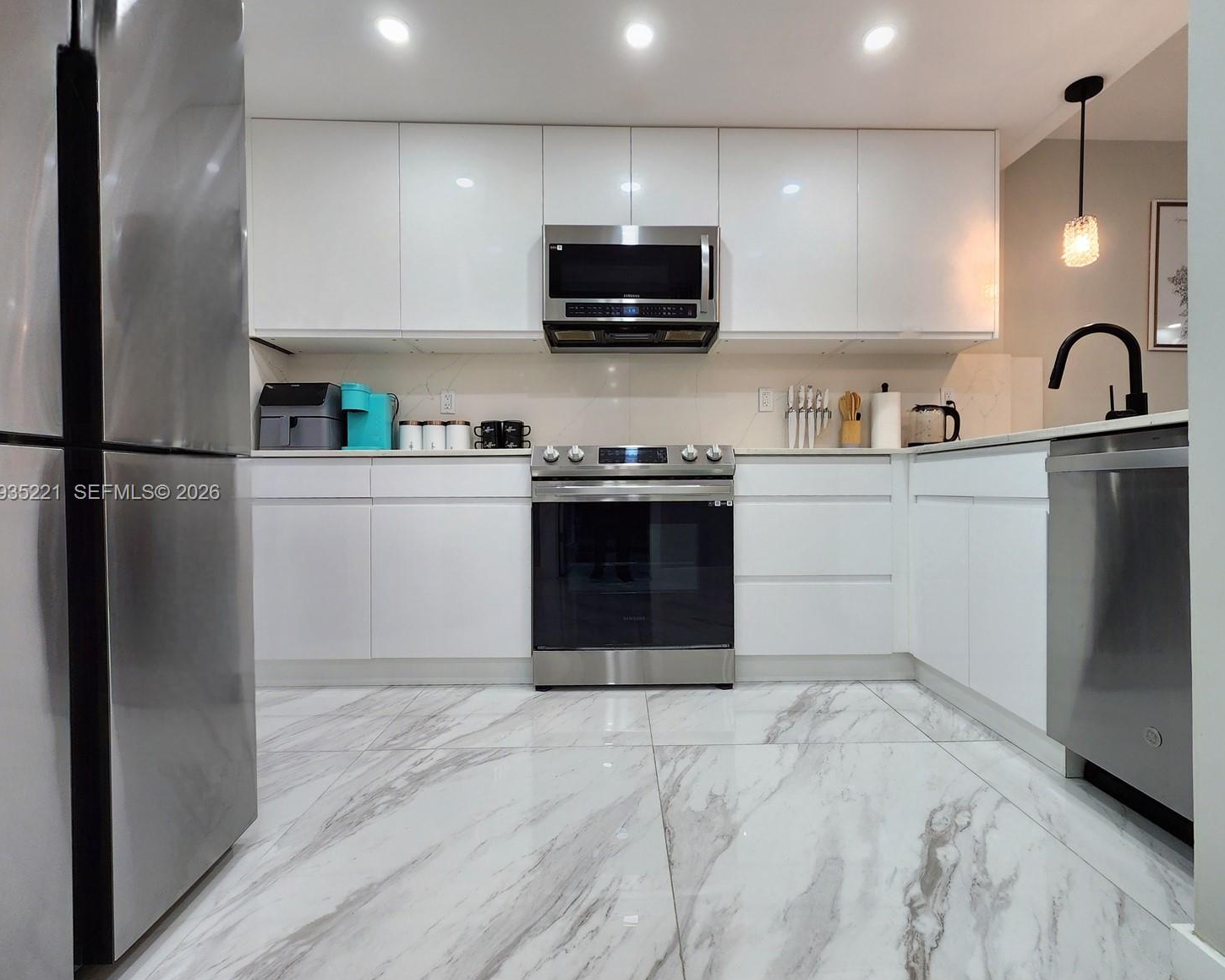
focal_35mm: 14
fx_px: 508
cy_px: 494
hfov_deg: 100.7
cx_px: 633
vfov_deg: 88.0
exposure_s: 1/60.2
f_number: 2.2
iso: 100
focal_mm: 2.2
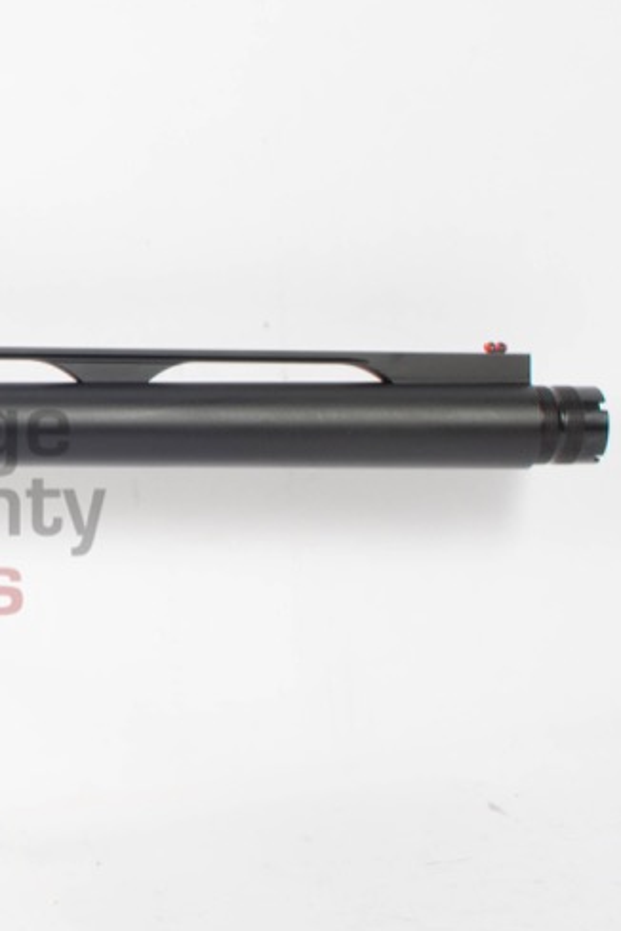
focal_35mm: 86
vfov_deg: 23.7
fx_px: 2220
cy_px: 500
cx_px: -137
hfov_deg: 15.3
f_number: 10
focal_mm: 35
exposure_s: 1/200
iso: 200
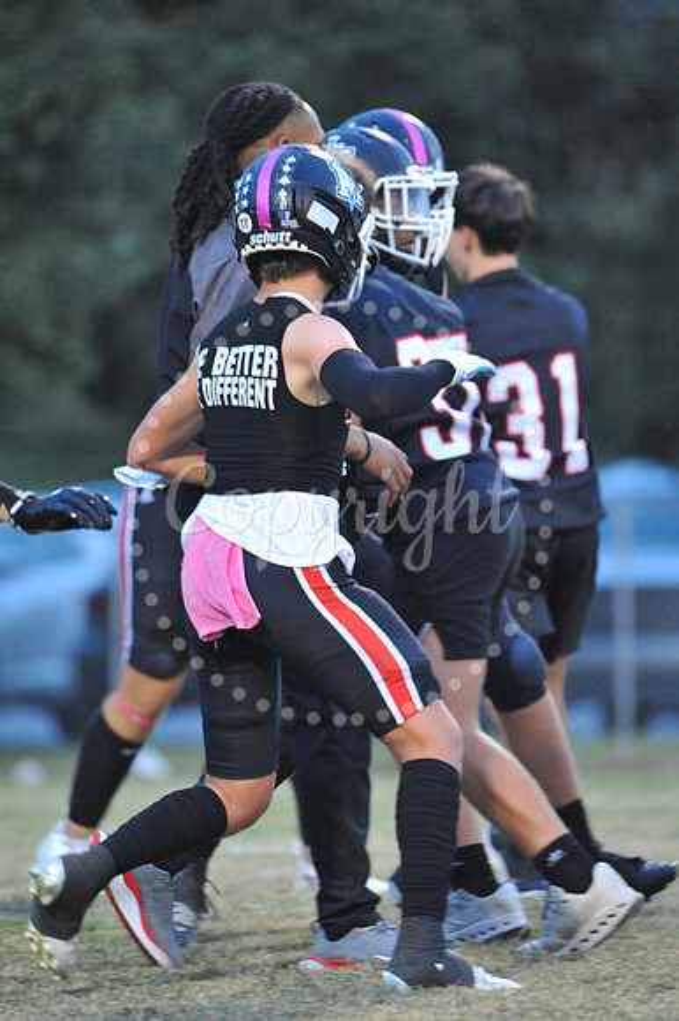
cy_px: 510
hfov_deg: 2.7
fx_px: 14162
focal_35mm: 500
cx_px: 340
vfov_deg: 4.1
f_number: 6.3
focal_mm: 500
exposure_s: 1/200
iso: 6400
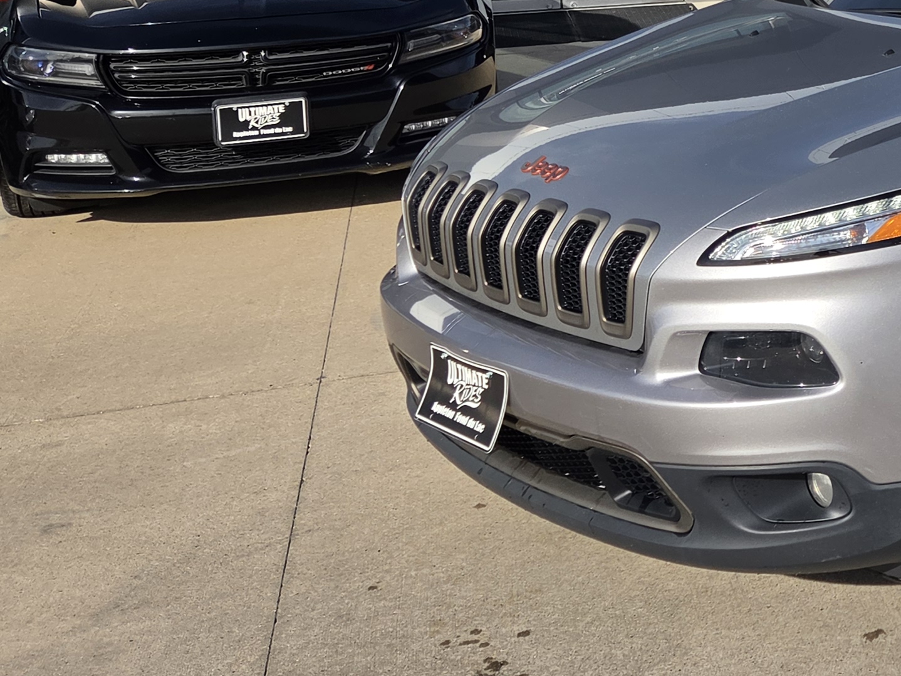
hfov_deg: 27.2
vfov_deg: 21.5
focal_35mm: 64
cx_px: 1043
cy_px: -98
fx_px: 1666
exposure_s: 1/5127
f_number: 1.8
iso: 80
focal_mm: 5.4
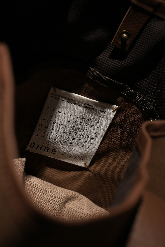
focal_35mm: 50
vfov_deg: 39.6
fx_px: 343
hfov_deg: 27.0
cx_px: 82
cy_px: 124
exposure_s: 1/100
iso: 160
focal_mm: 50
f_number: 8
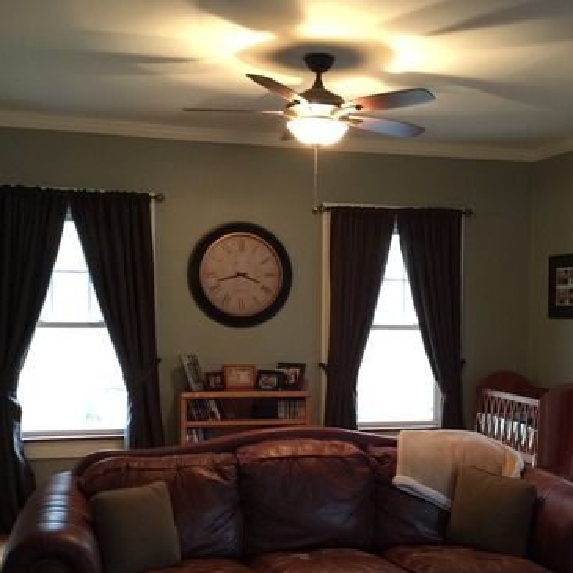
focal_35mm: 45
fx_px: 843
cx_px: 350
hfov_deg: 37.4
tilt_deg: -3.7
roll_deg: -1.1
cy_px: 375
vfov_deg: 37.2
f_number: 2.2
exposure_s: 1/10
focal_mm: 4.15
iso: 125
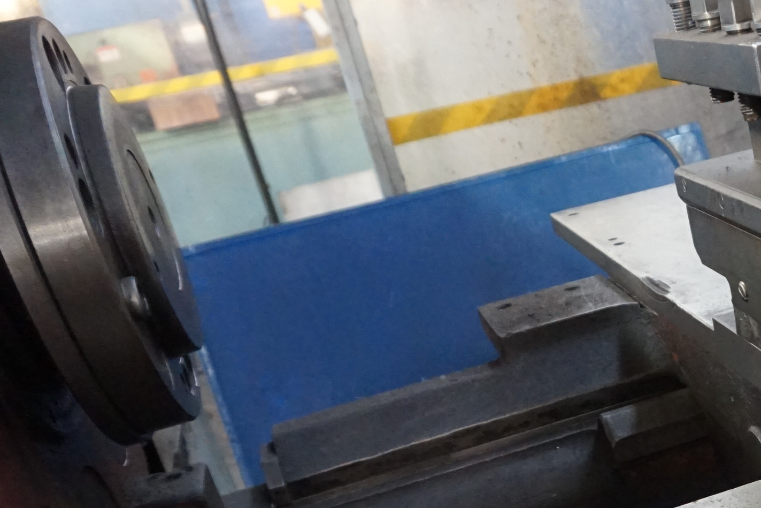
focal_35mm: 55
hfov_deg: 32.6
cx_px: 801
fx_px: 1163
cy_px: 486
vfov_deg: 23.8
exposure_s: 1/100
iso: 3200
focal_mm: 16
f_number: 3.5
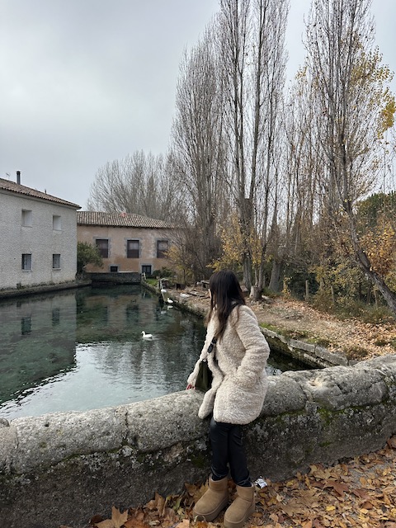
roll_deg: +0.1
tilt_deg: +0.5
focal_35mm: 24
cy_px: 264
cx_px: 198
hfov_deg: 56.8
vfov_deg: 71.6
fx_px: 366
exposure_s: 1/2660
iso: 80
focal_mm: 6.86
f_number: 1.78
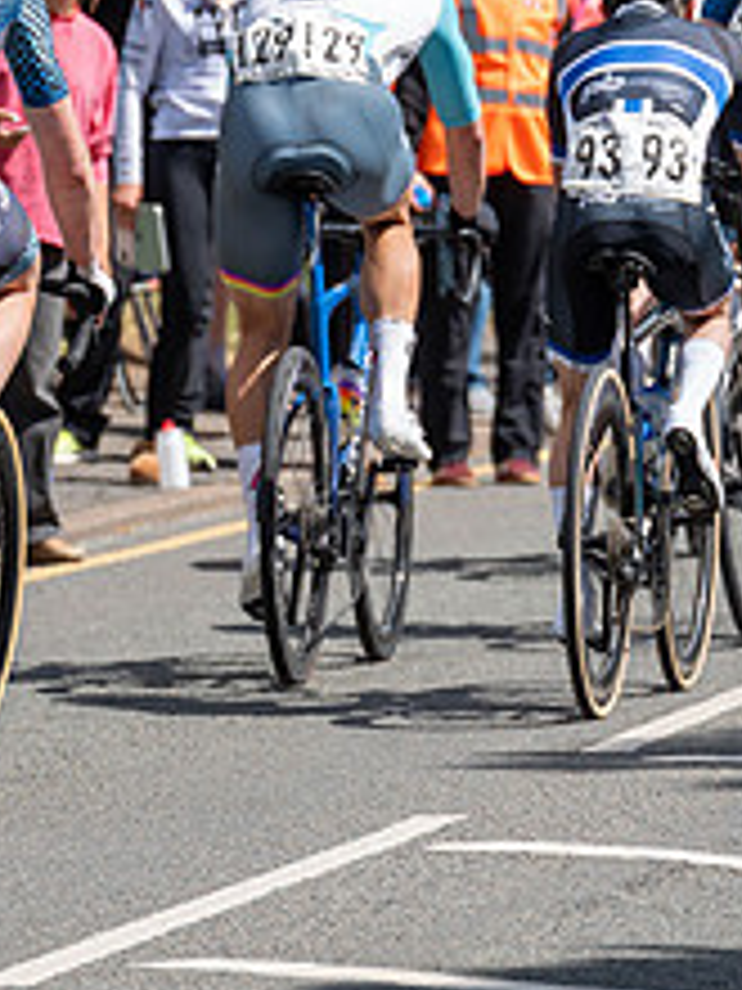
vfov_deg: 3.9
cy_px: 164
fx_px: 14519
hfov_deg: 2.9
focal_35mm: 508
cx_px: -351
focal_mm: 200
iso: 250
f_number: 5.6
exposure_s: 1/1000
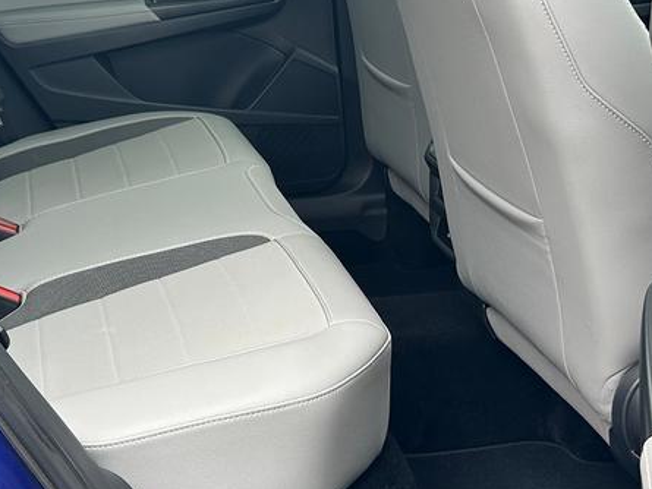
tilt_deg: -12.6
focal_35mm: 69
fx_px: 1300
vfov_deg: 21.0
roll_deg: +2.0
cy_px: 85
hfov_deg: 28.1
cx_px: 297
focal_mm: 6.86
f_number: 1.78
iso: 64
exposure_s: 1/237
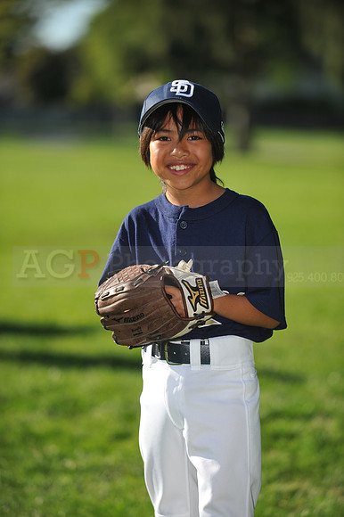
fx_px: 2368
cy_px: 258
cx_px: 172
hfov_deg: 8.3
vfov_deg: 12.5
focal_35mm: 165
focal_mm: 165
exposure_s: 1/1600
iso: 200
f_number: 4
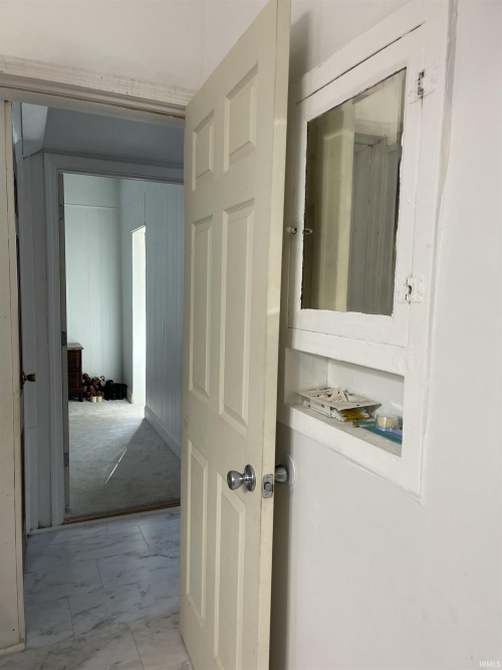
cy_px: 335
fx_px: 484
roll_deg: -0.2
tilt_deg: -5.9
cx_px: 251
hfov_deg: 54.9
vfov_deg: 69.4
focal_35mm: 25
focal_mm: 5.1
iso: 64
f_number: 1.6
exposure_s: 1/60
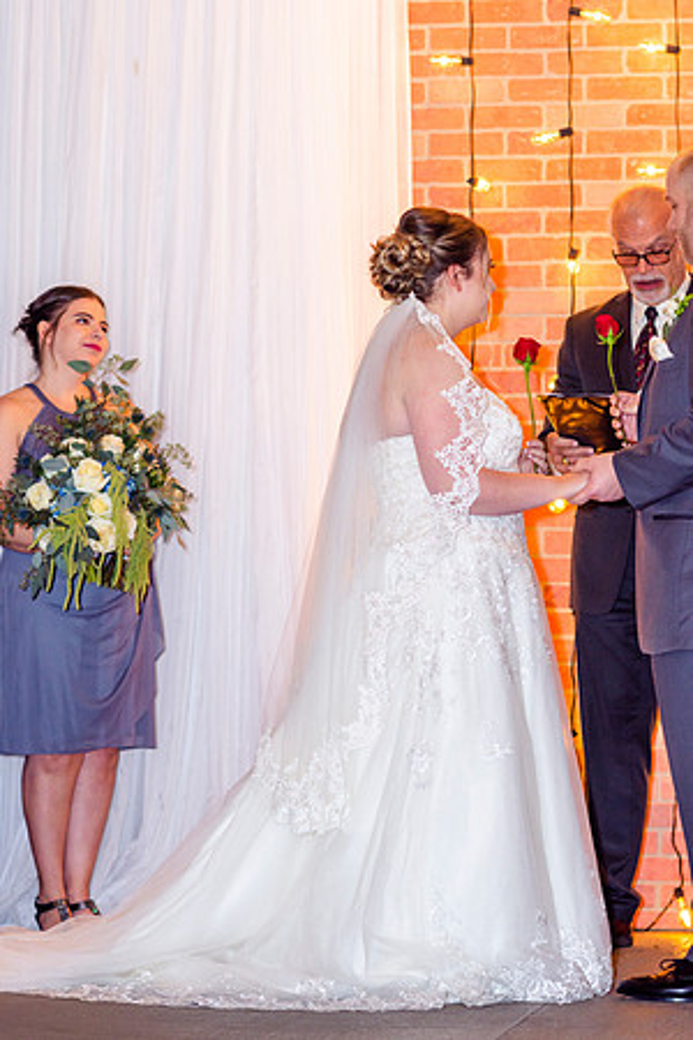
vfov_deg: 16.1
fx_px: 3681
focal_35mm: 128
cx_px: 346
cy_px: 520
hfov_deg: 10.8
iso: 320
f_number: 2.5
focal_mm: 85
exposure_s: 1/160
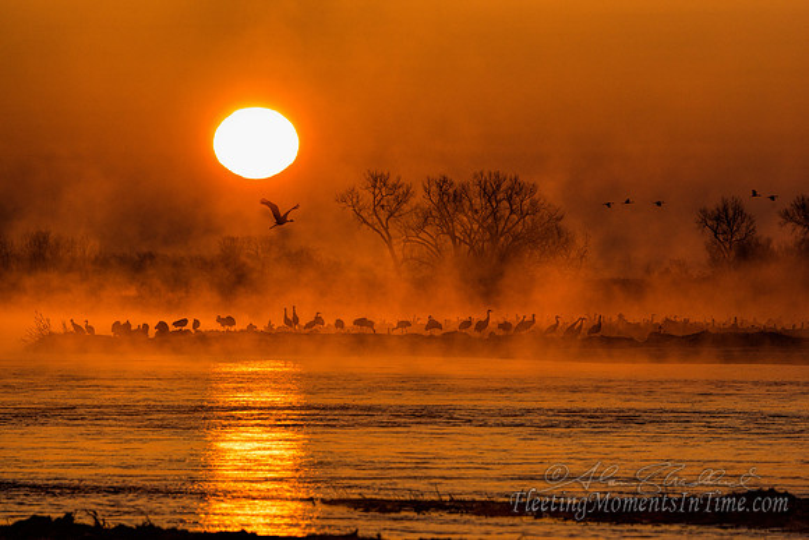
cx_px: 404
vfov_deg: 3.4
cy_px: 270
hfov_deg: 5.2
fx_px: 8991
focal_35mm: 400
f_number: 11
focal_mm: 400
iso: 250
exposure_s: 1/640
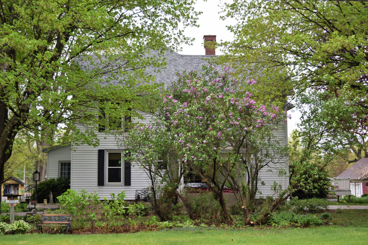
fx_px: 491
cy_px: 122
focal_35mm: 48
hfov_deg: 41.1
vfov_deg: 28.1
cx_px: 184
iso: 400
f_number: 5
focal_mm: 32
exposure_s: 1/100
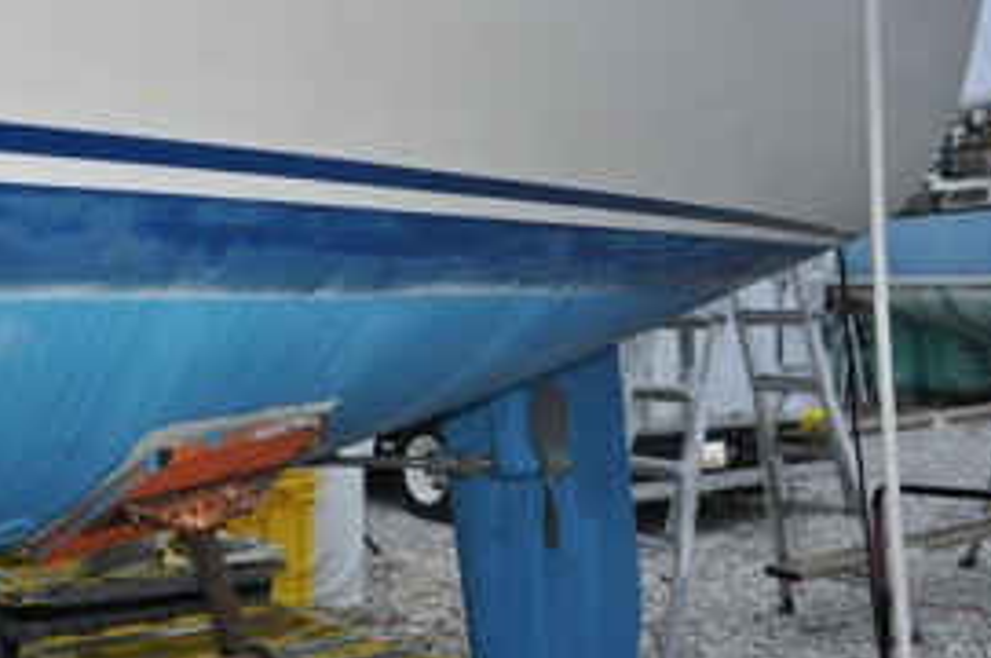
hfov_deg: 39.8
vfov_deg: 27.6
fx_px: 1341
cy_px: 296
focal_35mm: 49
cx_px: 293
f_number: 3.8
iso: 800
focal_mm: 21
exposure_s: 1/60
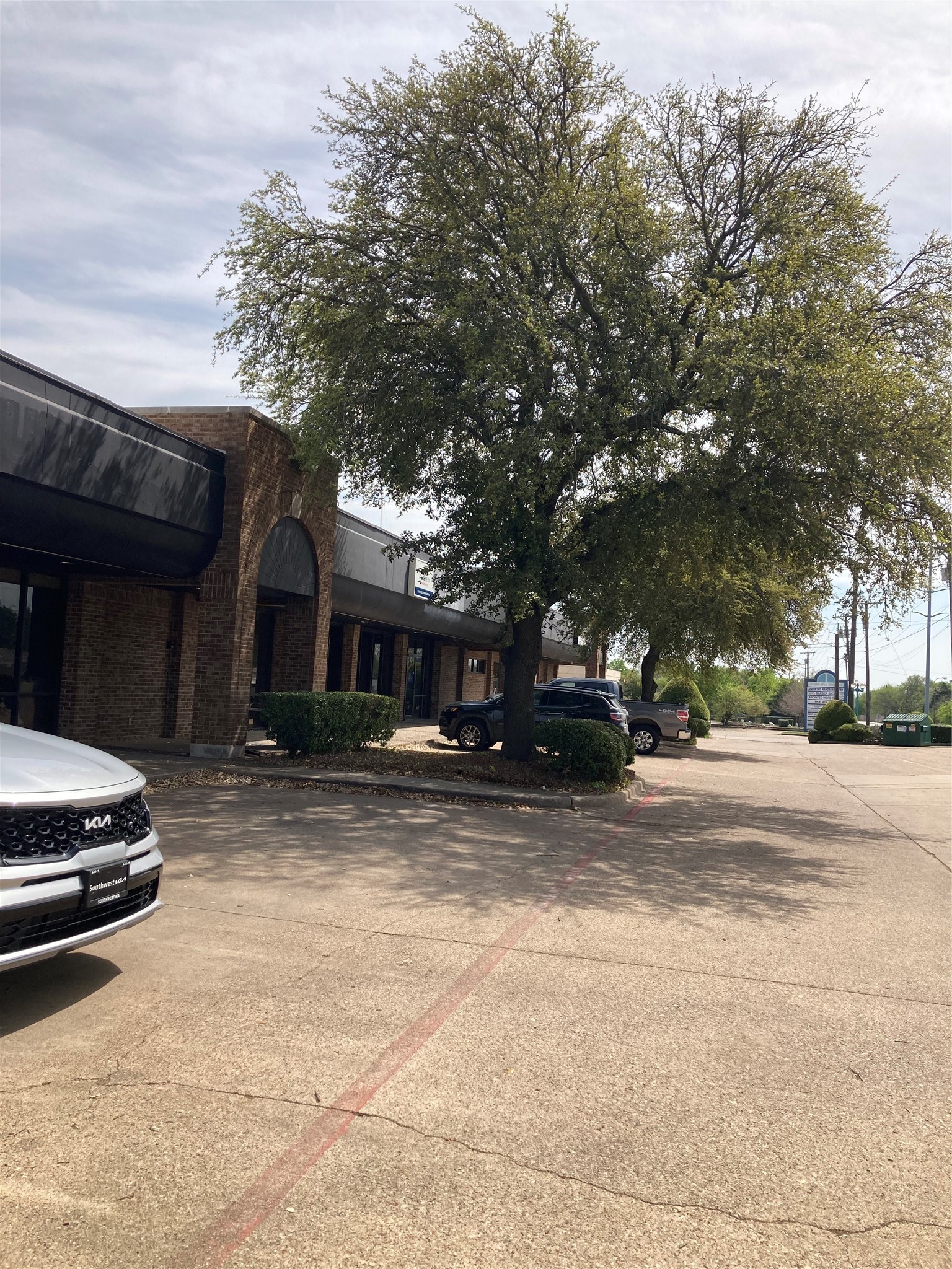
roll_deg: -3.3
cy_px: 634
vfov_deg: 63.4
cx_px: 476
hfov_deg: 49.7
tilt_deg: +8.4
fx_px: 1027
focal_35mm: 28
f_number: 1.8
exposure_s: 1/1869
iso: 20
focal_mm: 3.99
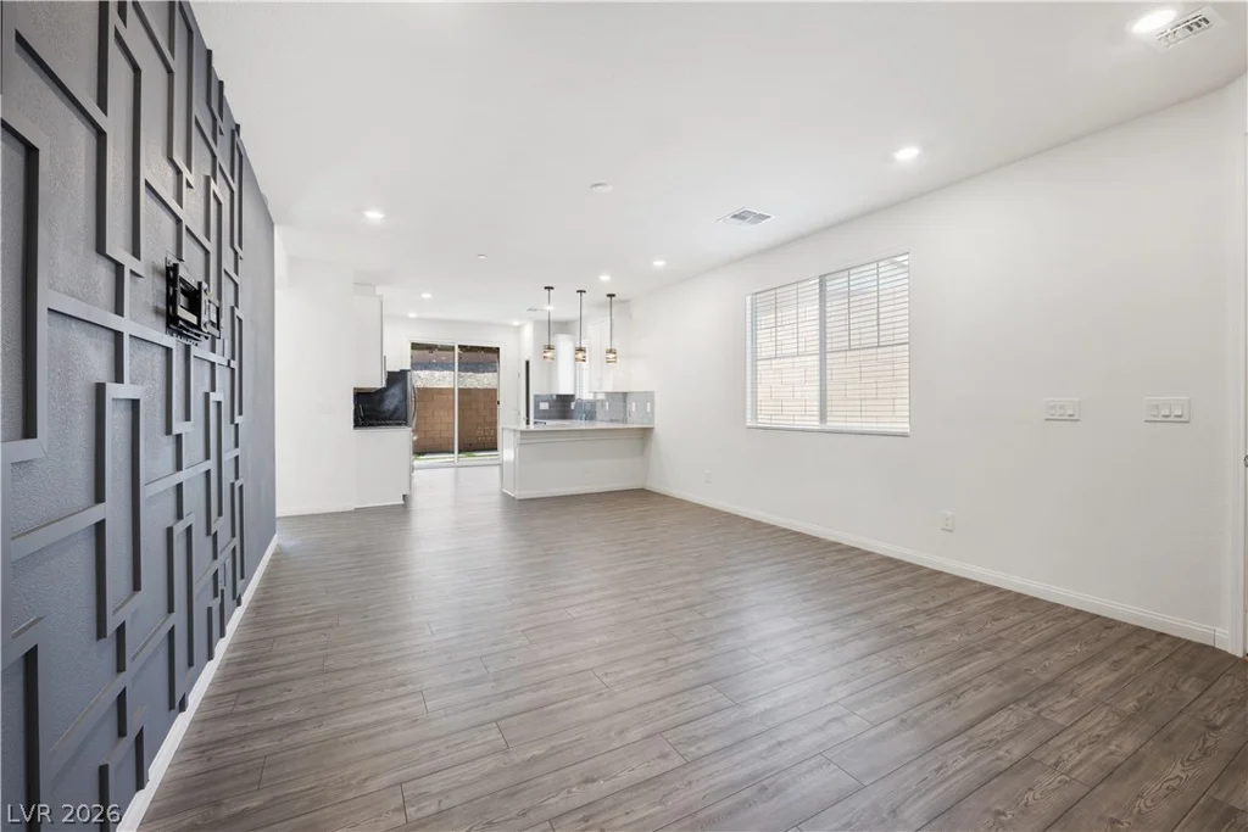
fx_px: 485
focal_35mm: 14
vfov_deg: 81.2
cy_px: 416
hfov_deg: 104.2
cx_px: 624
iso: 100
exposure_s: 1/1.25
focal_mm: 14
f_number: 9
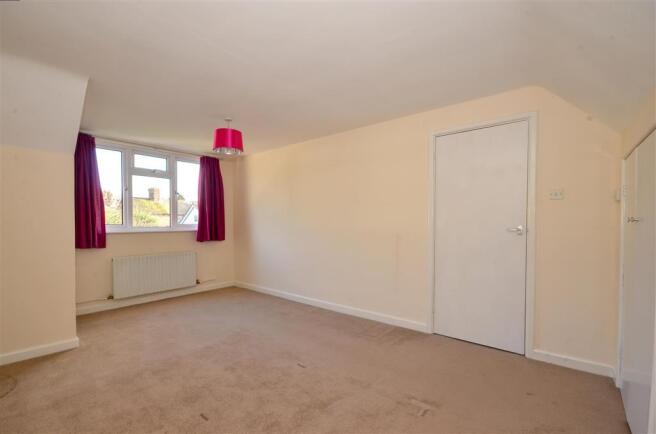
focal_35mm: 15
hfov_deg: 100.5
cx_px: 328
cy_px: 217
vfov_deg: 77.0
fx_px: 273
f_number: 11
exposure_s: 1/40
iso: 640
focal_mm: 10
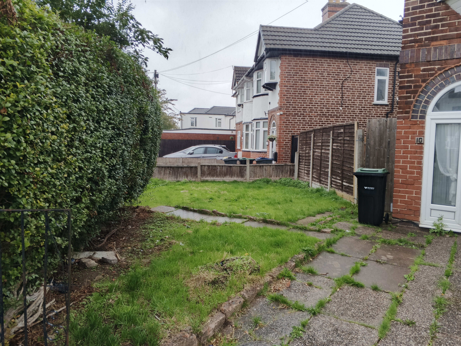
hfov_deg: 73.9
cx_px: 230
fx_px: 306
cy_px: 173
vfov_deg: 58.9
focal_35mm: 23
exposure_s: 1/52
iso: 50
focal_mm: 4.09
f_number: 1.6
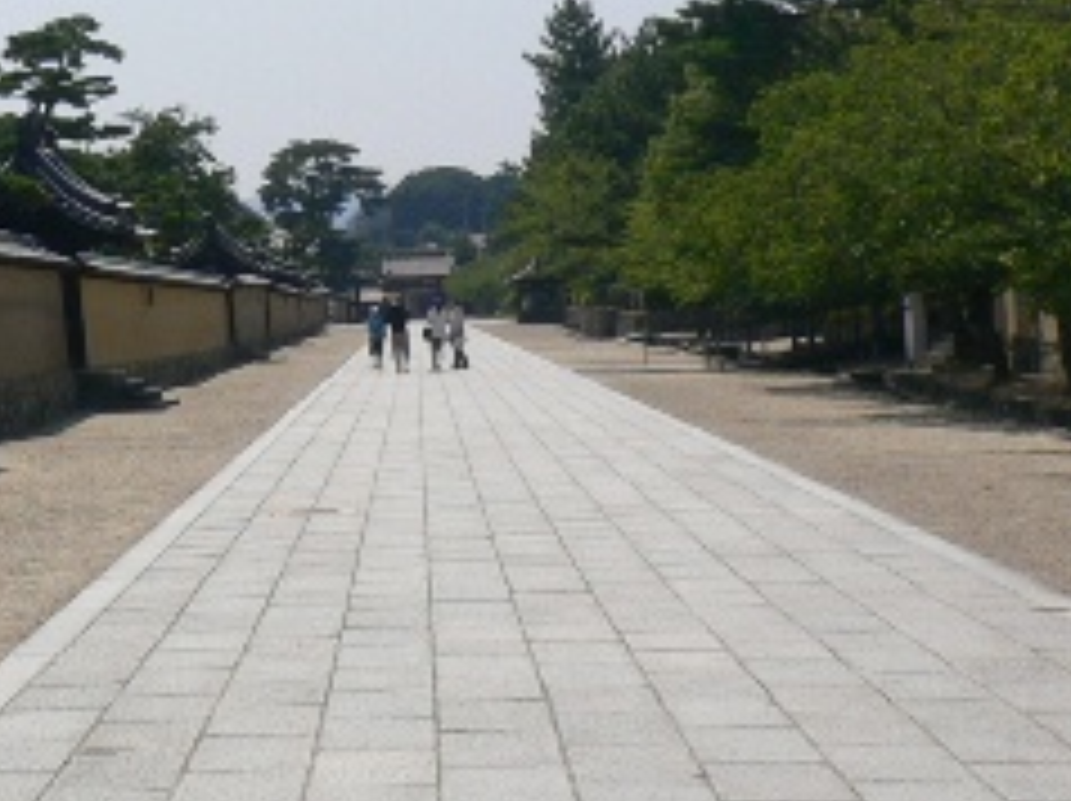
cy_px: 302
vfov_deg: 26.4
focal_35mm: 55
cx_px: 464
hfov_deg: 34.9
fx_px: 1700
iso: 80
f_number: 5.6
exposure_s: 1/500
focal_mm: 5.8
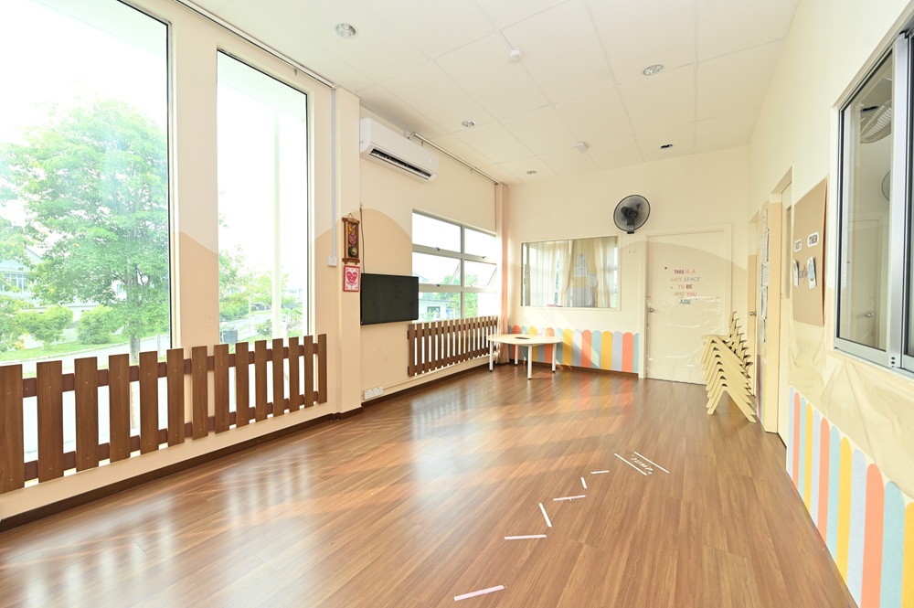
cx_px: 457
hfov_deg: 104.3
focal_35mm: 14
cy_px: 304
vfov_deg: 81.1
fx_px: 355
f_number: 5
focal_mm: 14
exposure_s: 1/125
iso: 400
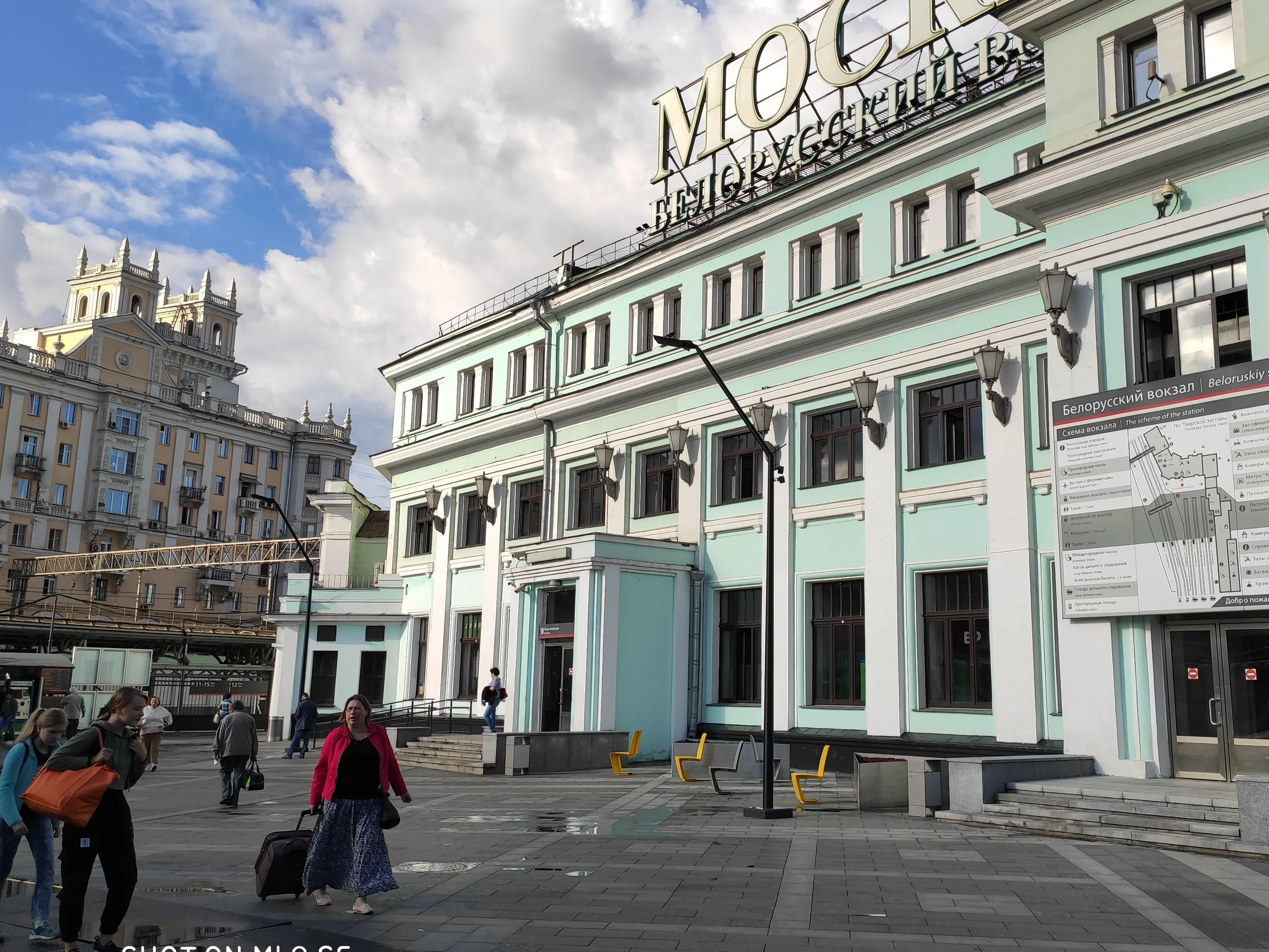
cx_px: 731
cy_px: 453
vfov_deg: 42.9
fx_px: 1210
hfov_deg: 55.1
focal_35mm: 33
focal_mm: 4.77
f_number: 1.75
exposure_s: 1/1221
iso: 112
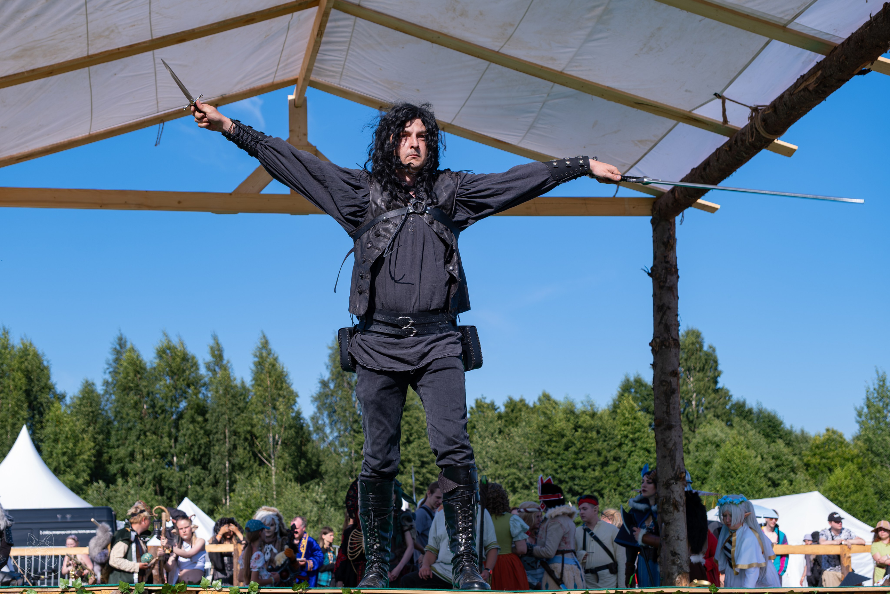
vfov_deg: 23.9
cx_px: 429
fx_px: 1403
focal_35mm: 57
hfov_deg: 35.2
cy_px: 318
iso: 160
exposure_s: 1/1000
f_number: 4
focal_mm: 35.3
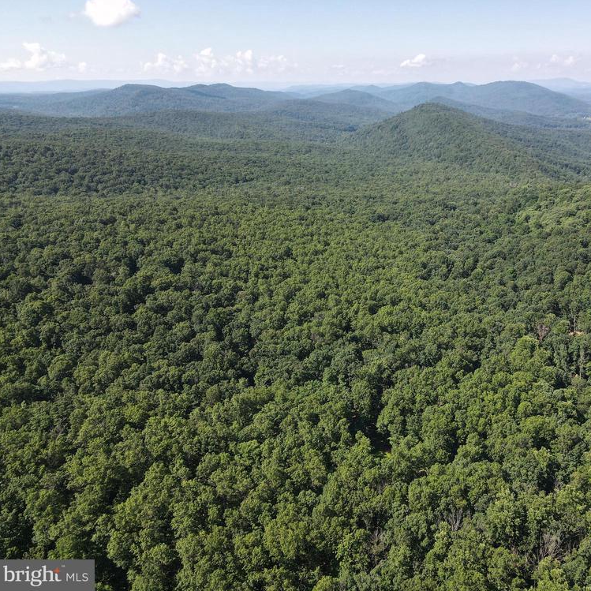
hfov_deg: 54.4
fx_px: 560
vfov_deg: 55.6
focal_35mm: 29
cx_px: 400
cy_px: 289
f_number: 2.8
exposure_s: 1/500
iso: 110
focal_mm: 4.5
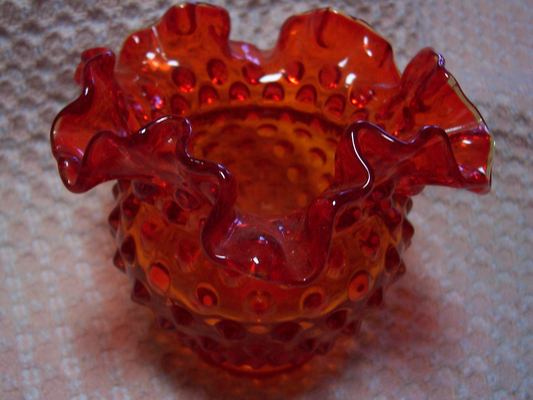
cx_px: 266
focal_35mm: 37
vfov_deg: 38.7
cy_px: 200
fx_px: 570
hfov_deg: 50.1
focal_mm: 5.6
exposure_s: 1/45
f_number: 2.8
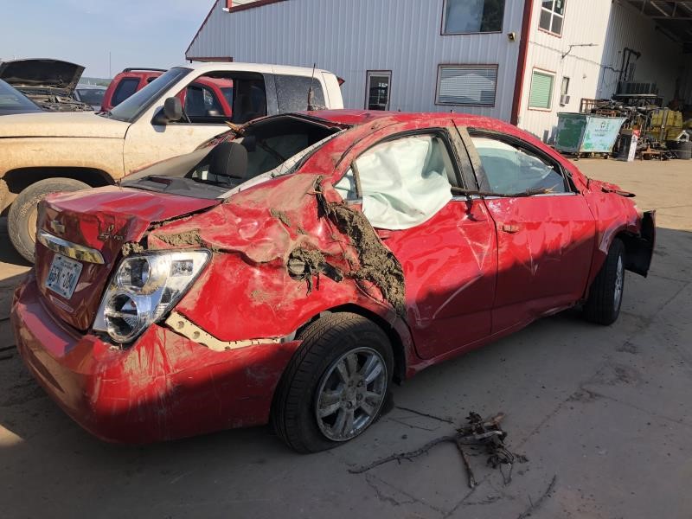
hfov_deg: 63.4
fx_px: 560
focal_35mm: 28
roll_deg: -1.5
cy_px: 260
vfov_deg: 49.7
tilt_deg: -14.6
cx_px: 346
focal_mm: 3.99
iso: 20
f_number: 1.8
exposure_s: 1/1412
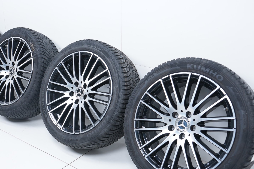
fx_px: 310
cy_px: 100
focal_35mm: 44
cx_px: 102
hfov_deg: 44.3
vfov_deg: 30.4
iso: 250
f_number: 7.1
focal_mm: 33
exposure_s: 1/100
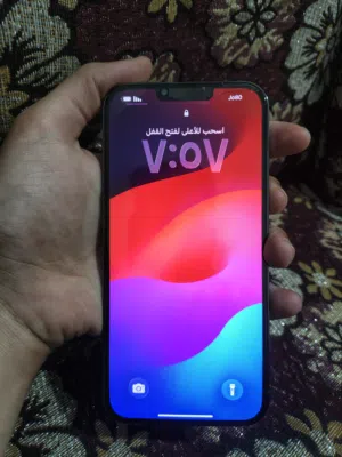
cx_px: 171
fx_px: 303
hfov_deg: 58.9
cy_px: 228
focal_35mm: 23
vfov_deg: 73.9
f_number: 1.79
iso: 785
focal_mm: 4.71
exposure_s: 1/33.3
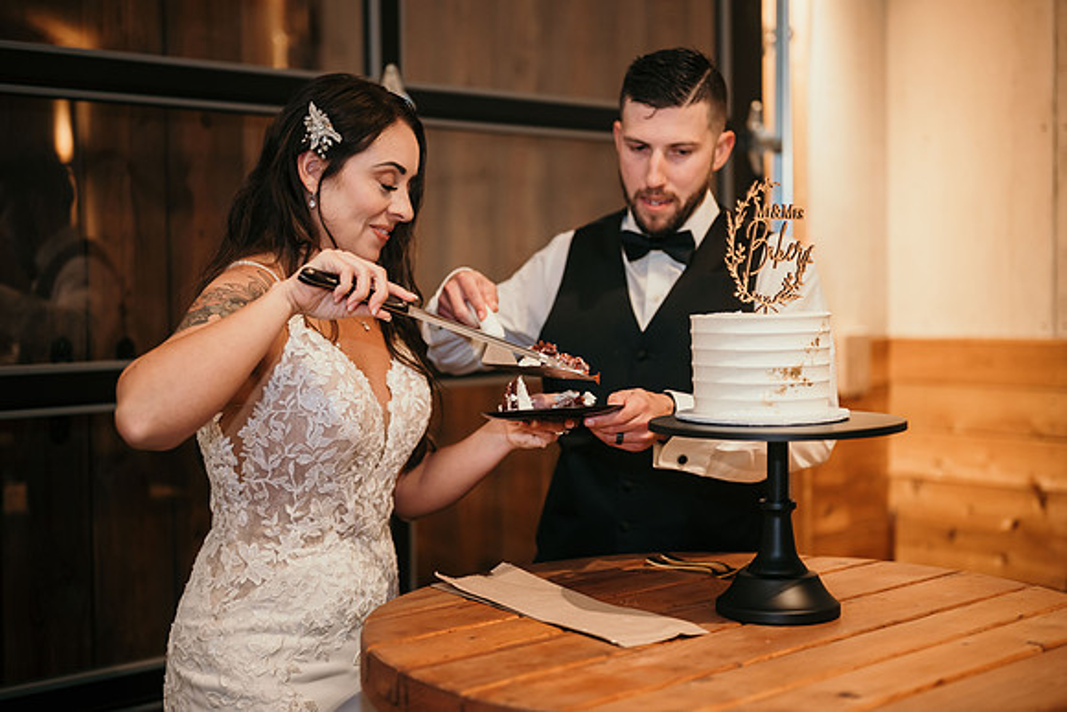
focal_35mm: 50
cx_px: 534
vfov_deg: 27.0
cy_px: 356
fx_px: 1482
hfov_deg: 39.6
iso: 640
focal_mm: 50
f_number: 1.8
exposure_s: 1/100
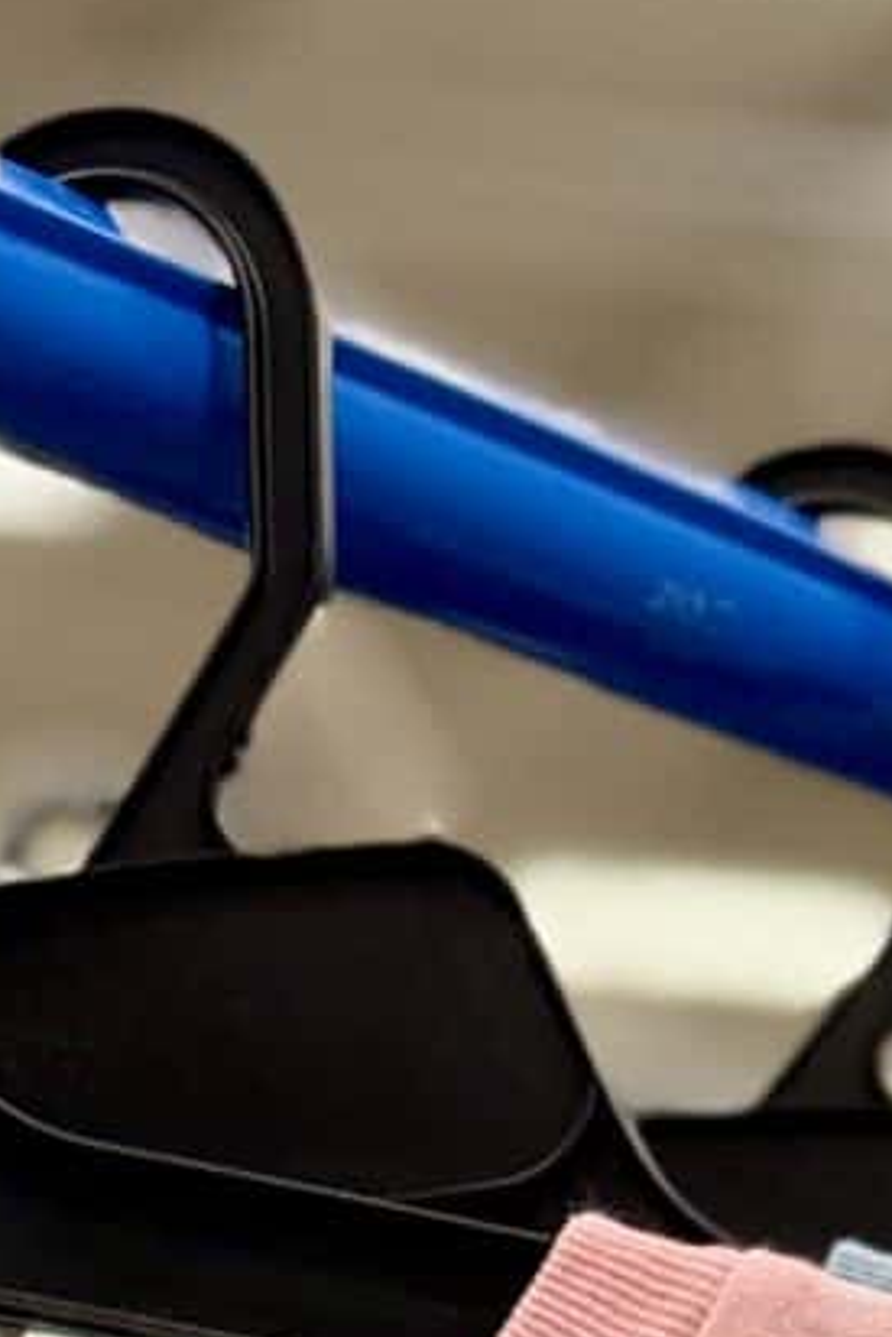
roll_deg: -2.9
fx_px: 5756
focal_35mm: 155
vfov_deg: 10.5
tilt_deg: -9.4
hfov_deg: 8.8
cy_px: 3664
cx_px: -114
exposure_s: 1/126
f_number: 1.78
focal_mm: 6.76
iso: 80
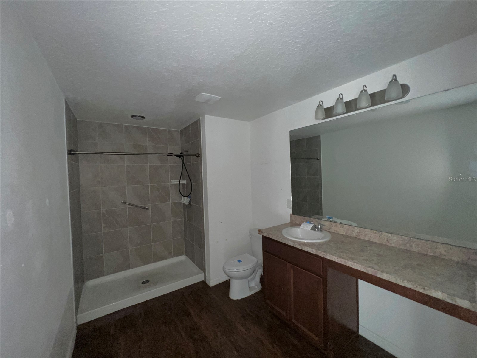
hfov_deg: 106.2
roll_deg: +1.8
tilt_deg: -3.1
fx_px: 179
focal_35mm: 13
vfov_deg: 89.9
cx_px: 238
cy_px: 179
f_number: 1.8
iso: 250
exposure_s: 1/53
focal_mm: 1.57
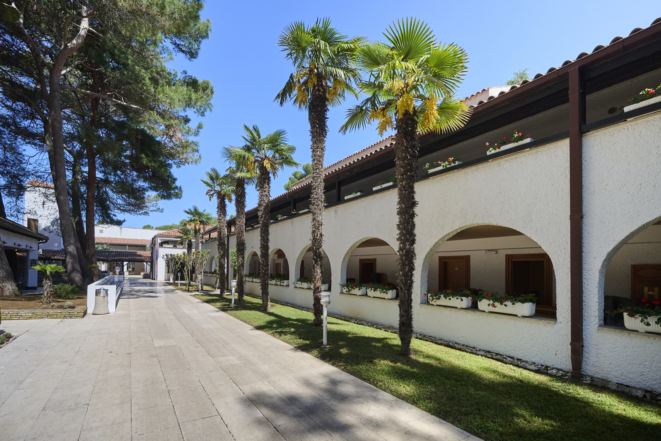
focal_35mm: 16
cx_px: 330
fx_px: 294
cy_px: 220
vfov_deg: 73.7
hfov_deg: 96.7
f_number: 4
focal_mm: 16
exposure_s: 1/8000
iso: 1000
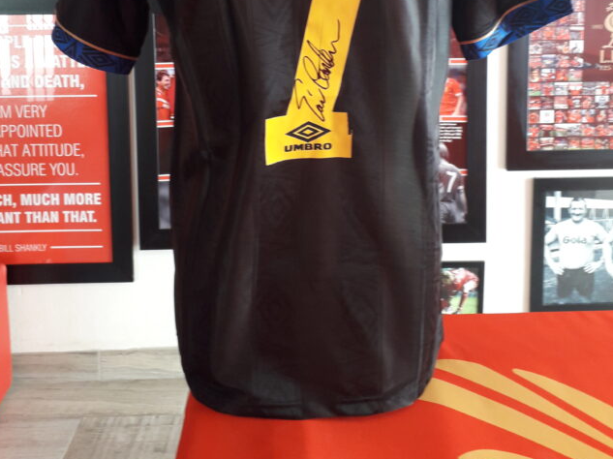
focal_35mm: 37
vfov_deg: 36.3
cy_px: 49
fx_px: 655
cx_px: 305
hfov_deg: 50.2
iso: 80
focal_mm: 3.6
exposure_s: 1/50
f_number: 1.9
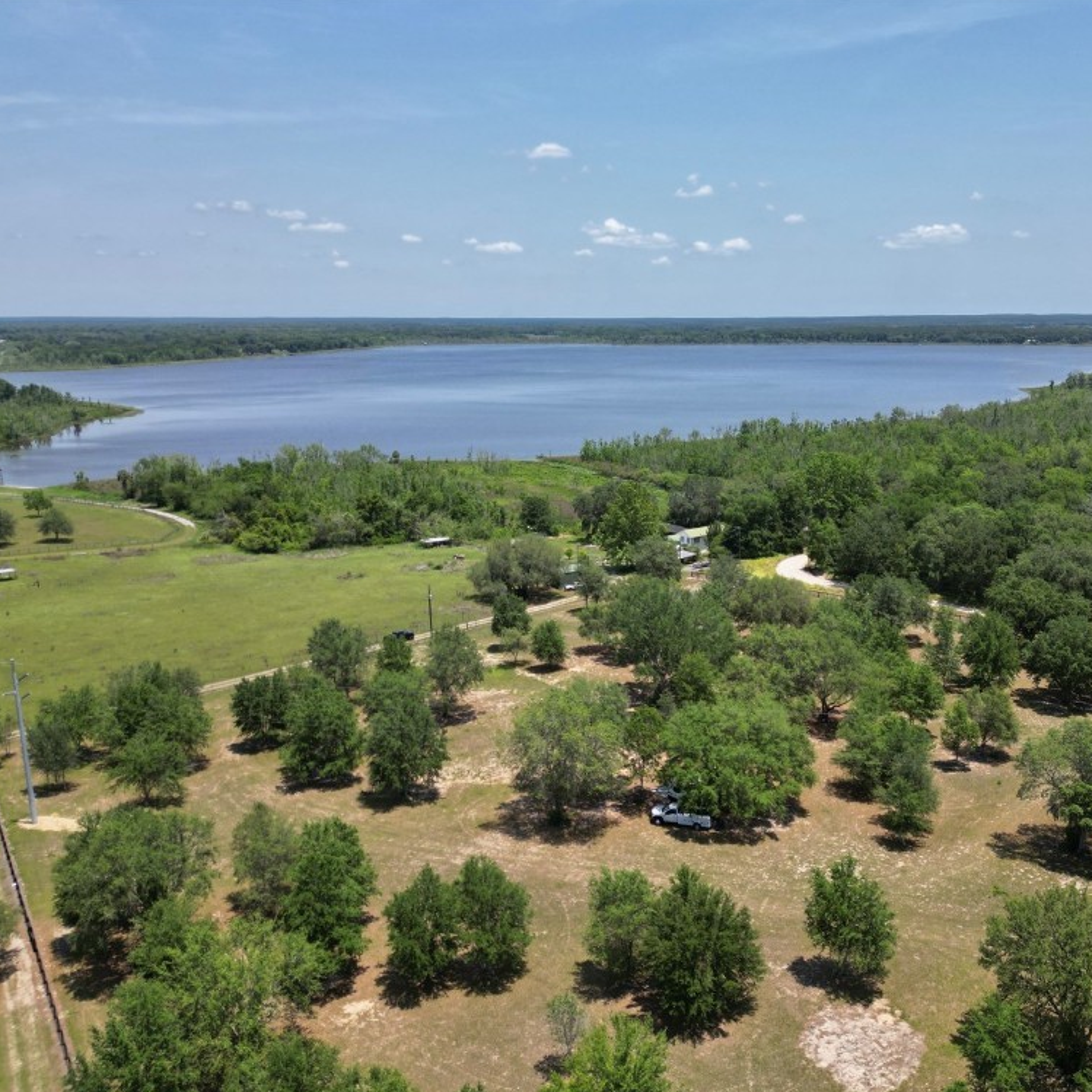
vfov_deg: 55.6
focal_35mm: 29
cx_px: 640
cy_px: 555
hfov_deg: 55.3
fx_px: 1035
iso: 100
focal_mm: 6.72
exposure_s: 1/2500
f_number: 1.7
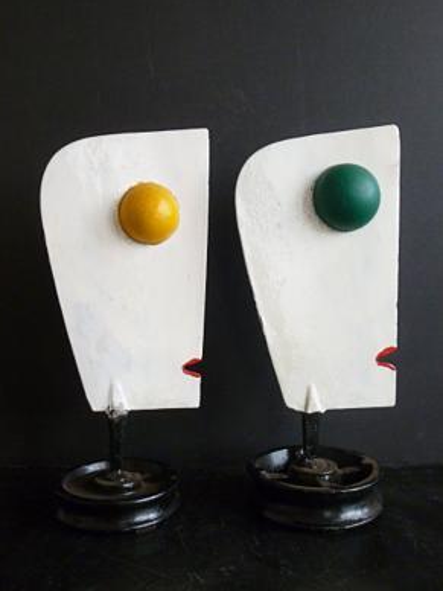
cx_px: 216
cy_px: 299
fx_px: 546
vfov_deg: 56.8
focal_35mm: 32
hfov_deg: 44.2
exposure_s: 1/15
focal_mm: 5.6
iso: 400
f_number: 3.4
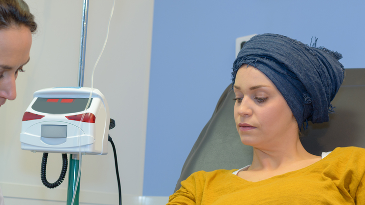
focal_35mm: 62
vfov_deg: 19.2
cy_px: 160
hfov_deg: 33.7
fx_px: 600
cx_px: 138
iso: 320
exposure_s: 1/60
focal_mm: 35
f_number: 3.5
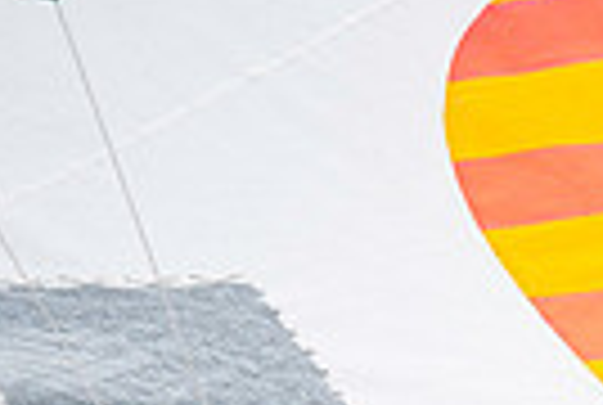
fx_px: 32618
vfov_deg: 0.7
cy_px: 731
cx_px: 634
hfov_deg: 1.1
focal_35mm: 1943
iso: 250
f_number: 4
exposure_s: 1/3200
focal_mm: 300
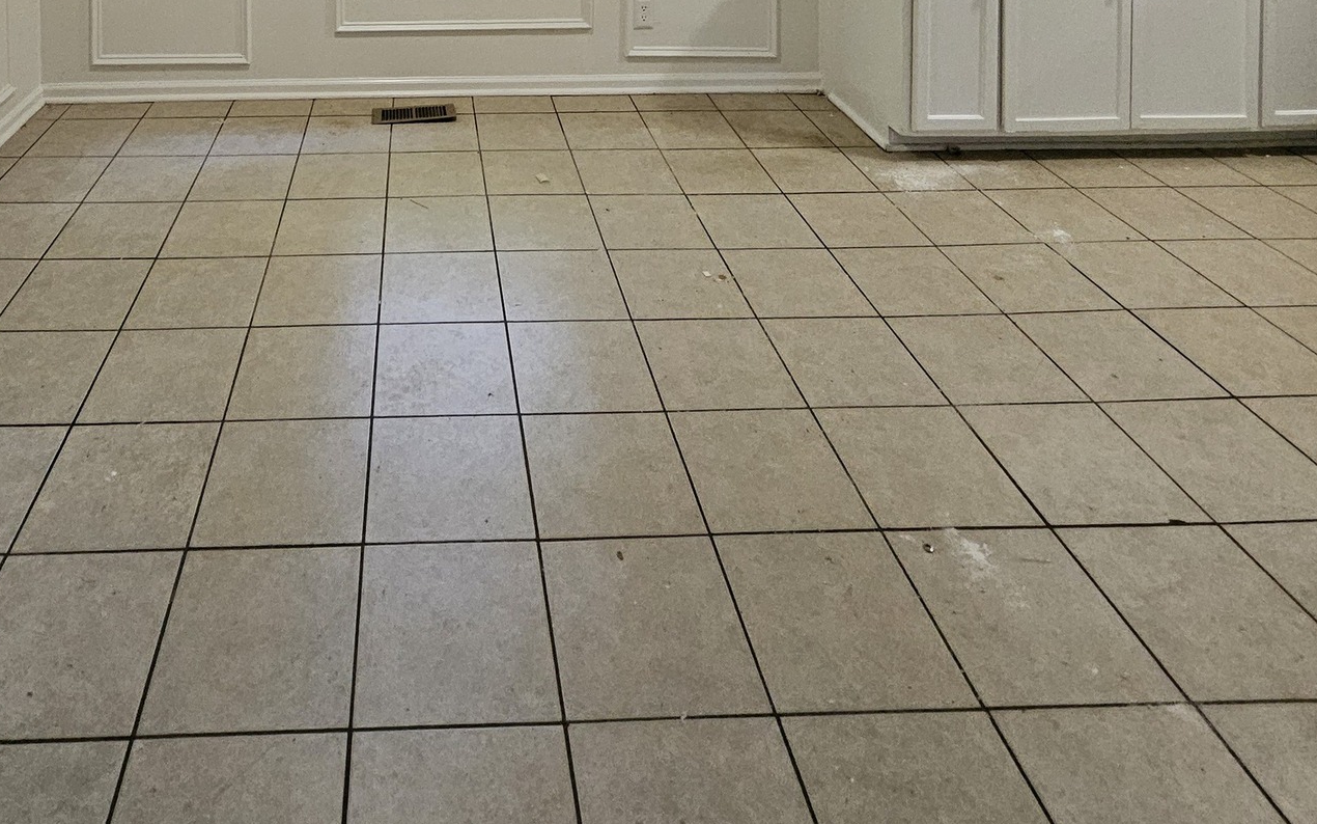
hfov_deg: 70.7
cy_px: -226
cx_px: 453
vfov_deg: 35.3
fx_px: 897
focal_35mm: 25
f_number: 2.2
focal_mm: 1.74
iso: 320
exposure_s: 1/60
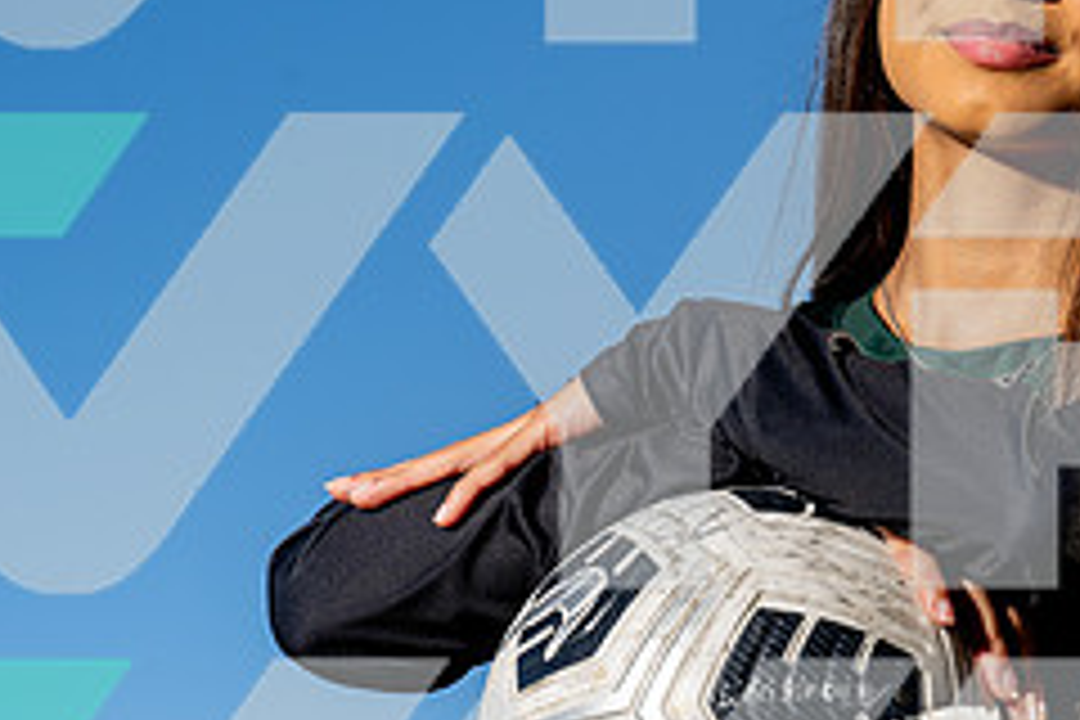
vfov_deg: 9.5
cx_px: 824
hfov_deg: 14.1
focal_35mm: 145
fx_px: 4350
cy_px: 353
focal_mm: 60
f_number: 10
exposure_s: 1/250
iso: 100
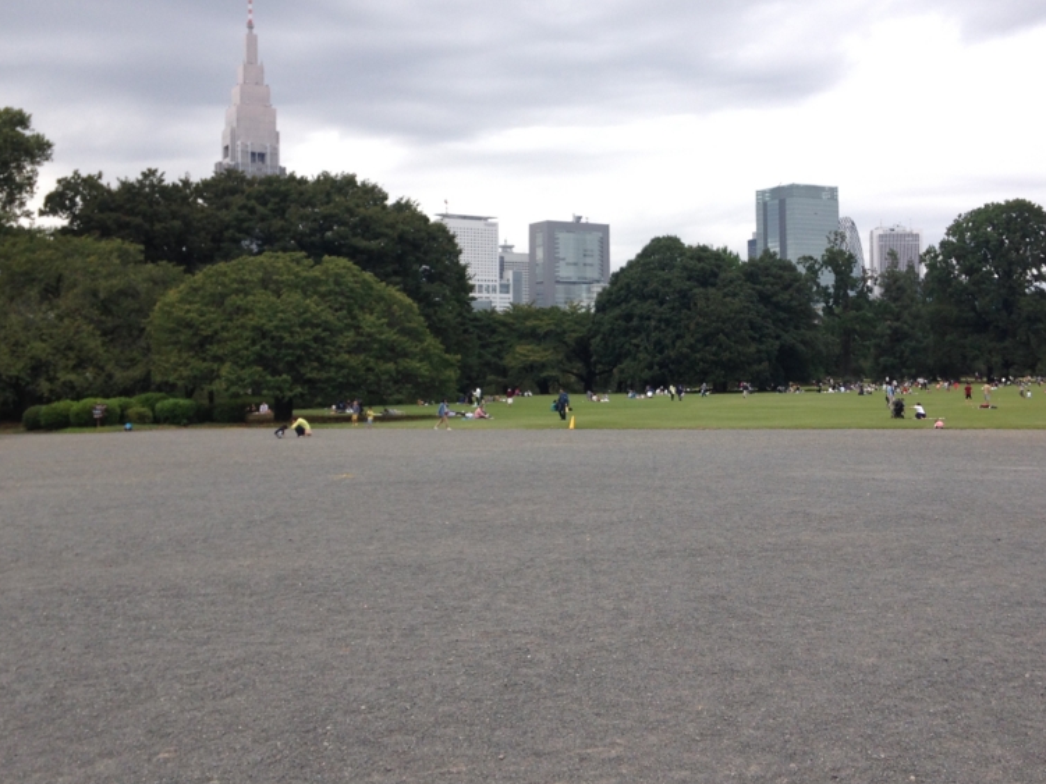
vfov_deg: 32.0
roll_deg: -0.8
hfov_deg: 42.0
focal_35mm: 45
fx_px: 1360
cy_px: 279
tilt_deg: +4.4
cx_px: 595
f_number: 2.4
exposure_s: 1/935
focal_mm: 4.12
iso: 50
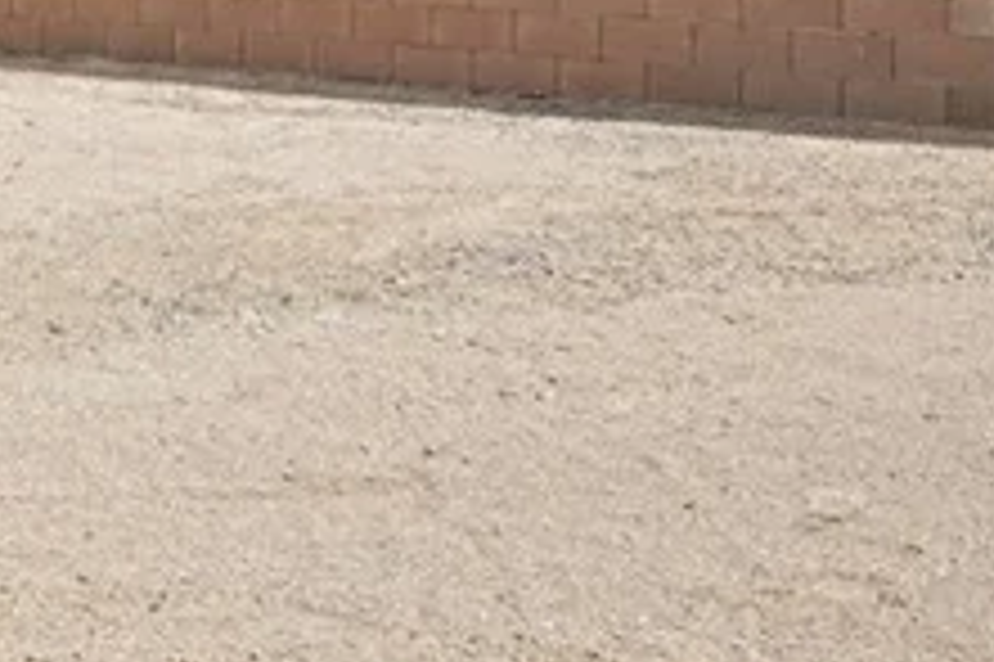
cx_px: -724
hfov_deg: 20.6
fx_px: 2042
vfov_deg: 17.2
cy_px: -221
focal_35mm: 74
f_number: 8
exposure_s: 1/640
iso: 100
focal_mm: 16
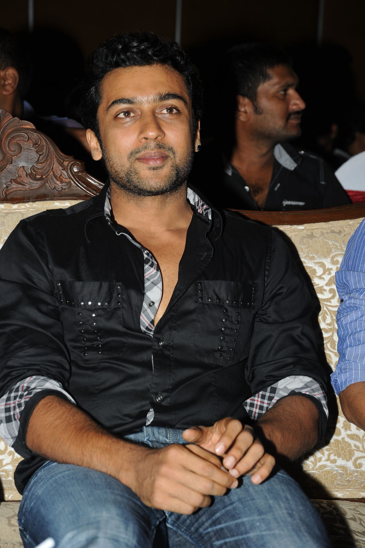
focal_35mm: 95
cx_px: 182
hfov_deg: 14.4
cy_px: 274
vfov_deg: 21.5
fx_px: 1446
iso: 200
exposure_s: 1/125
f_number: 8
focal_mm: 95
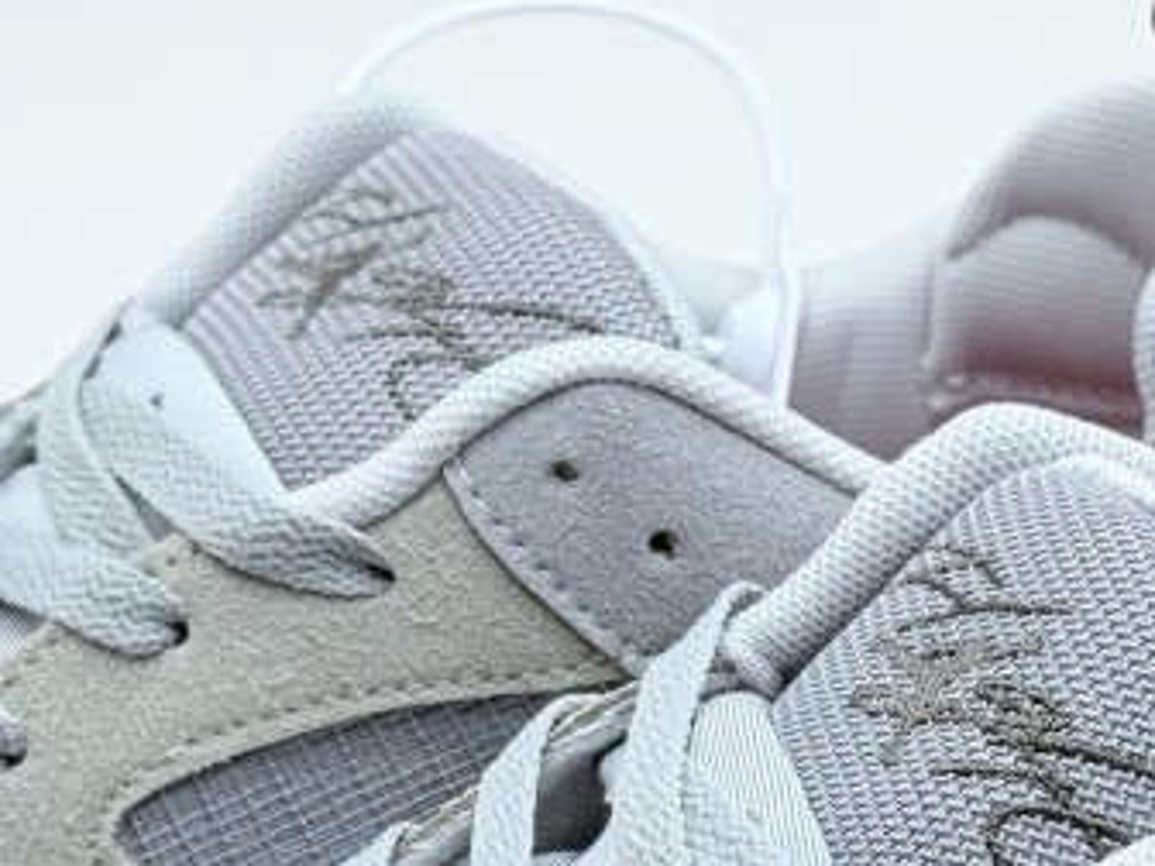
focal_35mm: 61
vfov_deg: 24.0
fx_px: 2035
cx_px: 706
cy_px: 515
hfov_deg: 31.6
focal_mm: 6.76
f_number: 1.78
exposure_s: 1/596
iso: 64
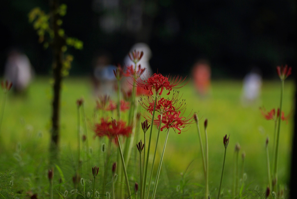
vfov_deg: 5.1
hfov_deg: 7.6
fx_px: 2230
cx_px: 148
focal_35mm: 270
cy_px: 100
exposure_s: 1/500
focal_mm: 180
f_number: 3.5
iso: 100
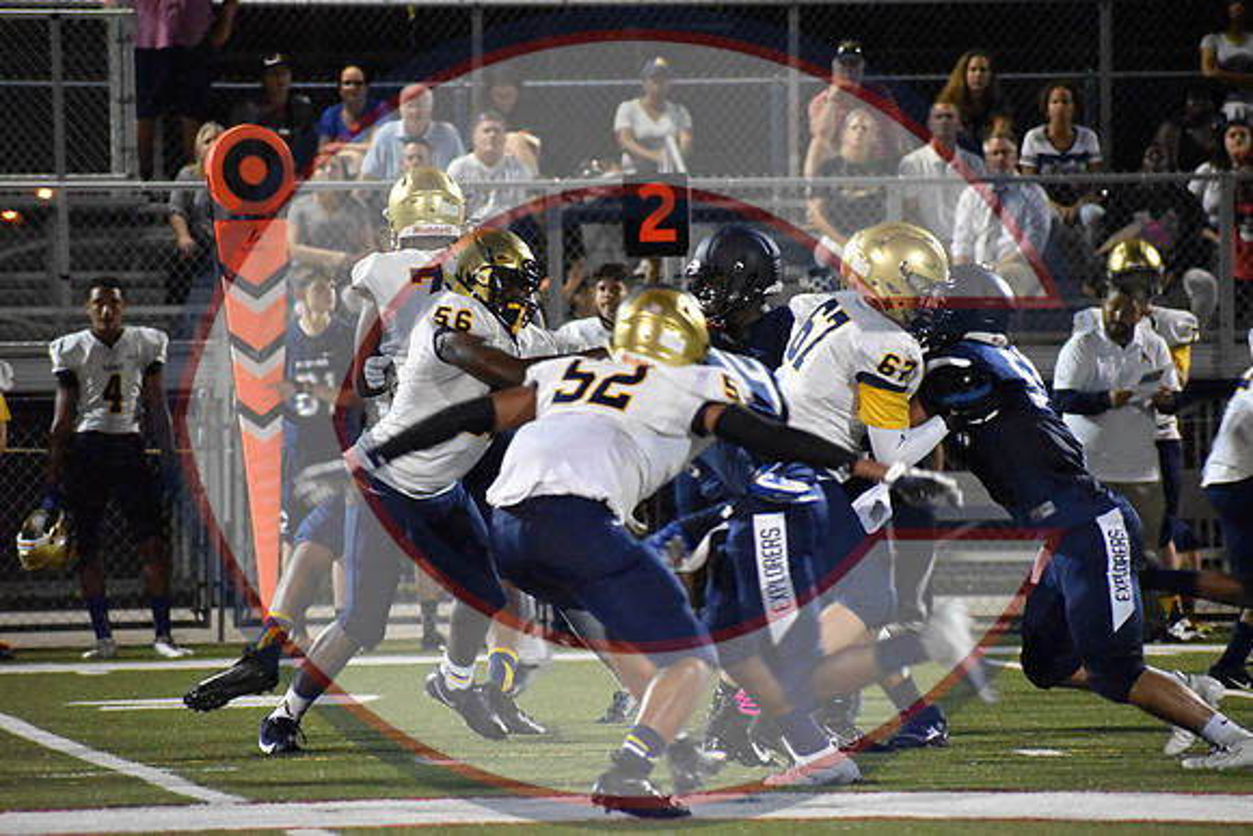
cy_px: 418
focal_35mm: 330
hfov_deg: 6.2
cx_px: 626
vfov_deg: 4.2
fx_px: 11488
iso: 12800
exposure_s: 1/250
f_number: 5.6
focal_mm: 220
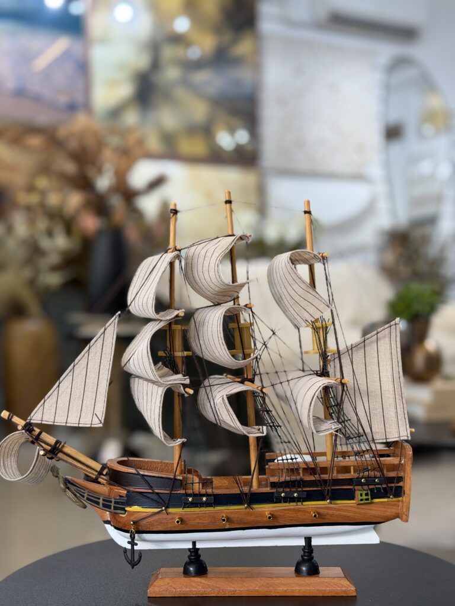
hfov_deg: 30.3
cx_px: 228
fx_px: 841
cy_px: 303
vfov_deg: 39.7
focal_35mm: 48
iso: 100
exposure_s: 1/60
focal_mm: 6.76
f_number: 1.78
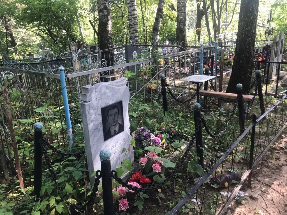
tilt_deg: -18.2
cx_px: 144
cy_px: 108
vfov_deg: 49.7
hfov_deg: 63.4
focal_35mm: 28
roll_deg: +2.7
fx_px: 232
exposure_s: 1/100
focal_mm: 3.99
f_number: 1.8
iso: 40
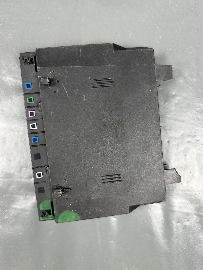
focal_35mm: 24
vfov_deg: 71.6
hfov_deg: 56.8
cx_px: 102
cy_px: 135
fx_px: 188
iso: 200
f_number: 1.78
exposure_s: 1/100
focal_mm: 6.86
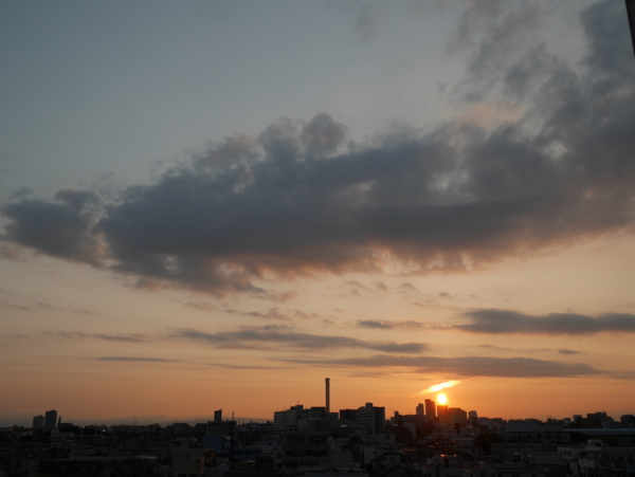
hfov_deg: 53.9
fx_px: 624
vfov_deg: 41.8
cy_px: 238
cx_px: 318
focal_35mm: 34
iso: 200
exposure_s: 1/200
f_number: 6.3
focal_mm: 17
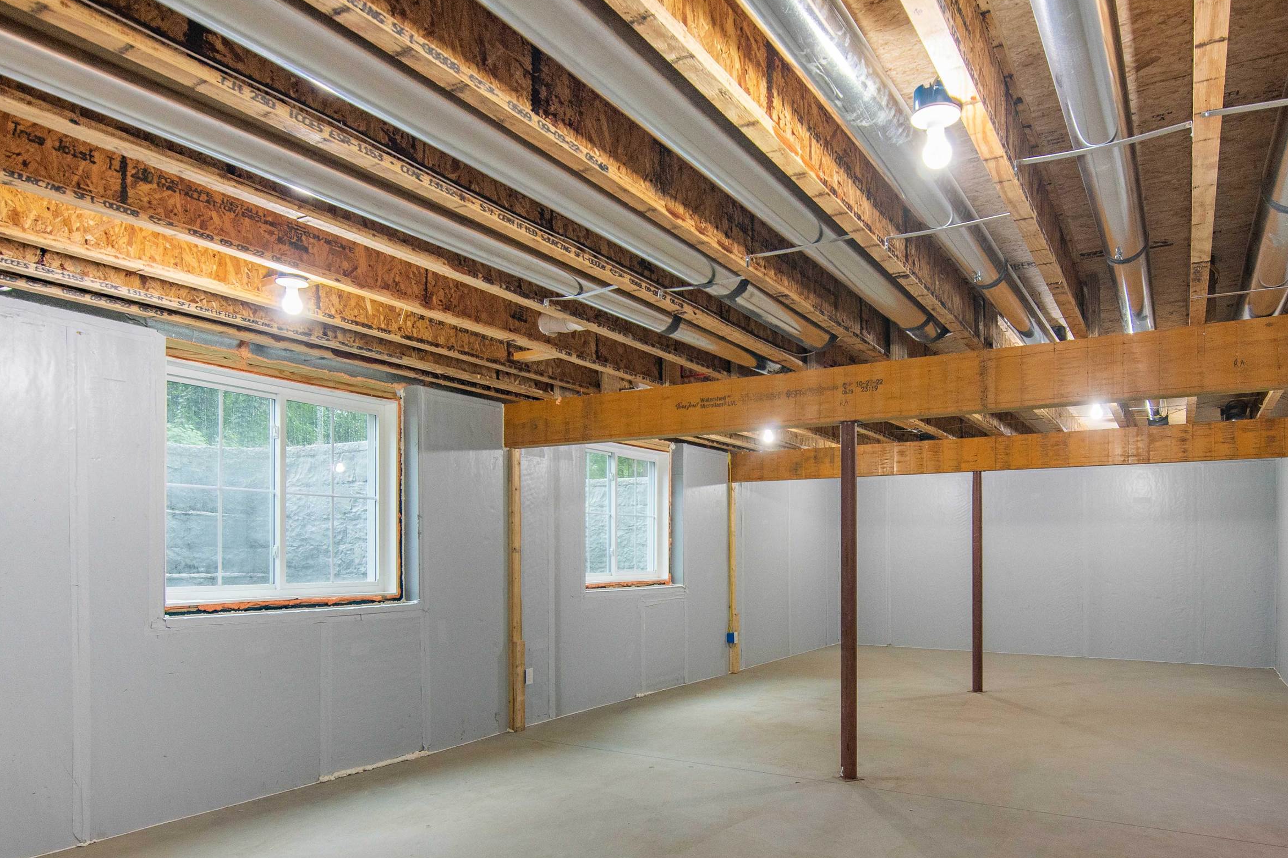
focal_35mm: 21
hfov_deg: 81.0
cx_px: 710
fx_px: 751
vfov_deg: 58.4
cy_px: 556
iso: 400
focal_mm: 11
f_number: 6.3
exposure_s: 1/15
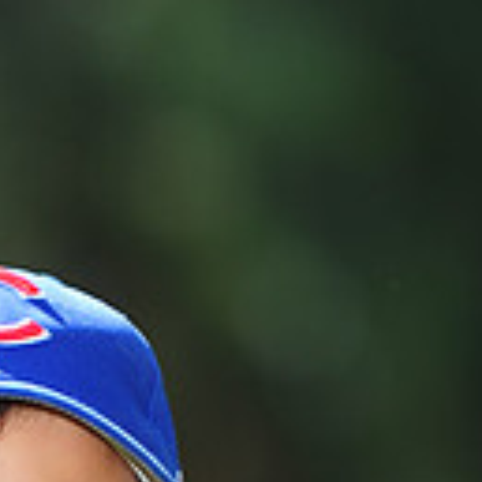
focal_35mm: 762
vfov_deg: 2.3
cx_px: -11
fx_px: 12004
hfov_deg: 2.3
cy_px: 684
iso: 200
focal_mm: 200
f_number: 4.5
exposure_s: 1/500
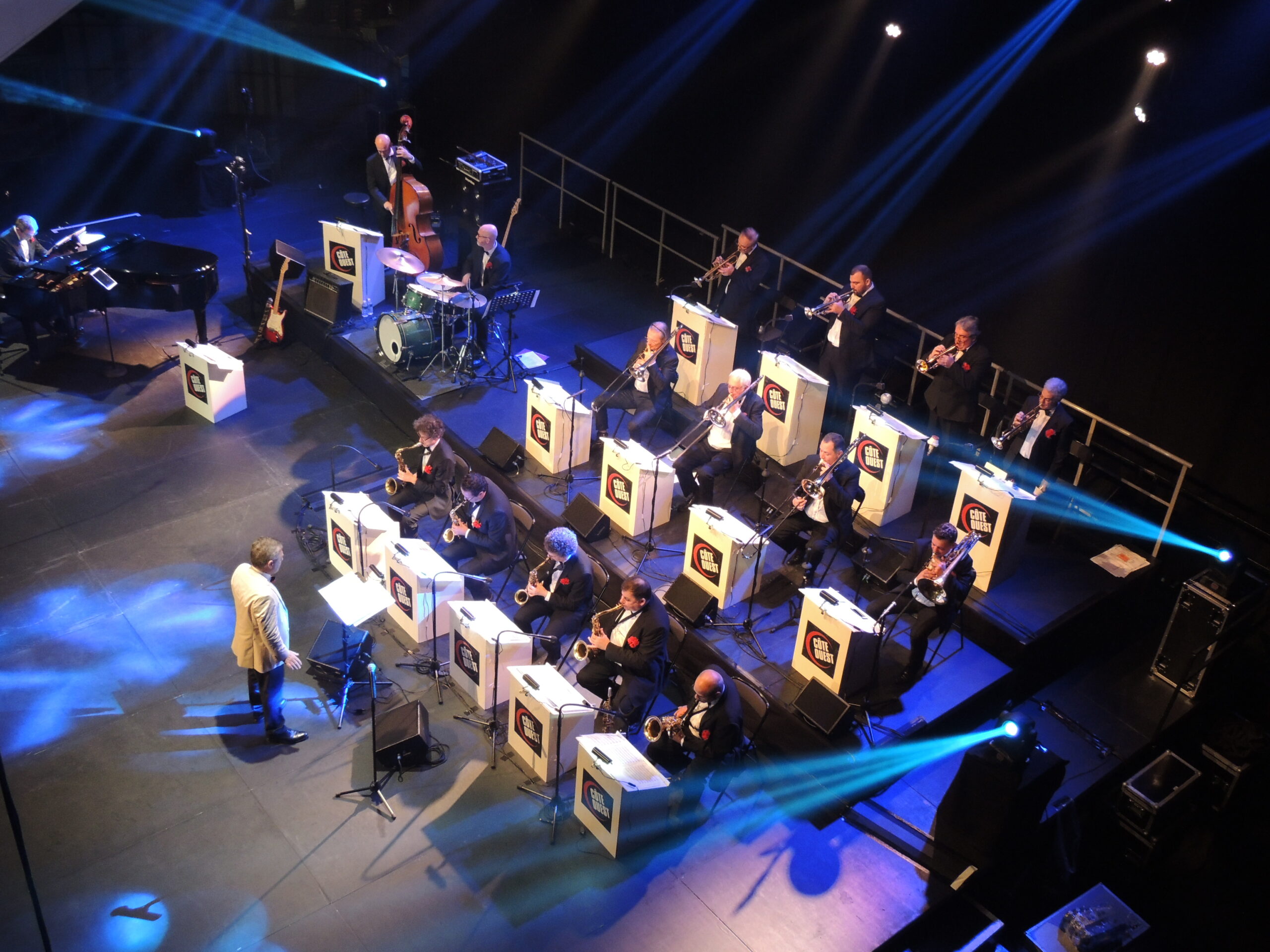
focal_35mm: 35
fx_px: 1284
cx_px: 635
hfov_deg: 52.6
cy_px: 476
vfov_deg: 40.7
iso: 400
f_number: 3.3
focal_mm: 6.2
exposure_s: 1/20
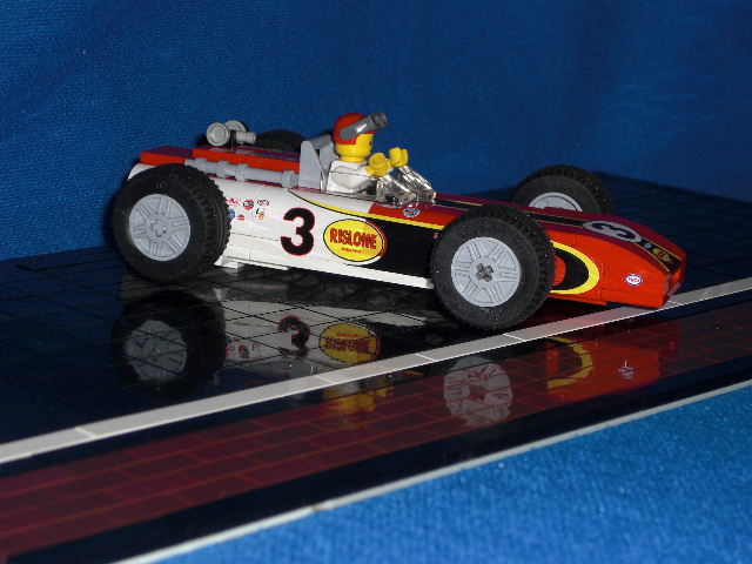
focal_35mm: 89
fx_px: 1933
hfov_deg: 22.0
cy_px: 282
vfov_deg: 16.6
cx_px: 376
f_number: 4.8
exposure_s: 1/60
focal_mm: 15.7
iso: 100
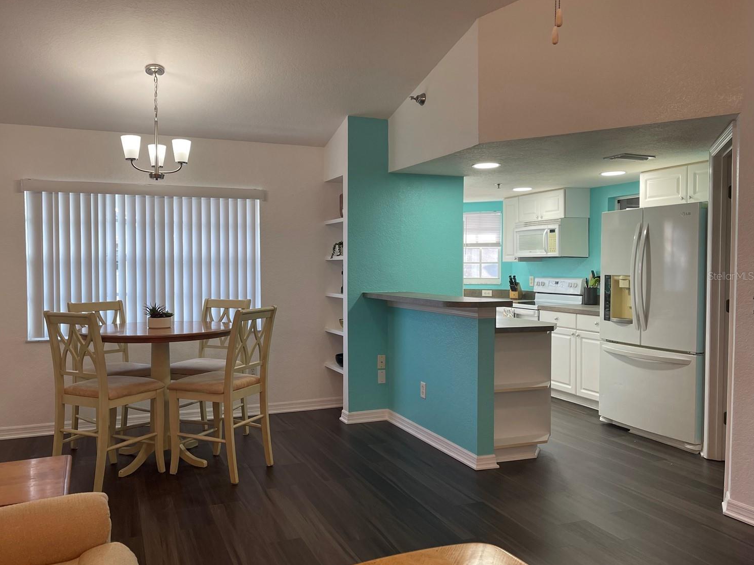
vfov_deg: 51.4
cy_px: 276
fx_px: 588
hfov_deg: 65.2
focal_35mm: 27
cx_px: 349
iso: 80
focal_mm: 5.1
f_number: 1.6
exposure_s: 1/120
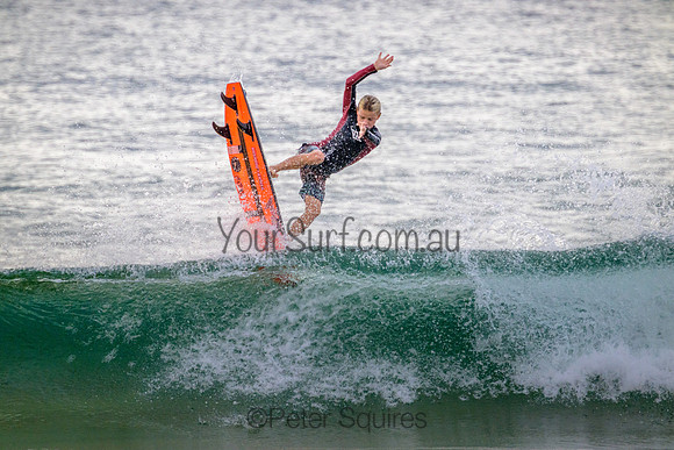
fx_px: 14981
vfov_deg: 1.7
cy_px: 225
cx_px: 337
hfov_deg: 2.6
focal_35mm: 800
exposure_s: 1/2000
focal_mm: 800
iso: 1800
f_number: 11
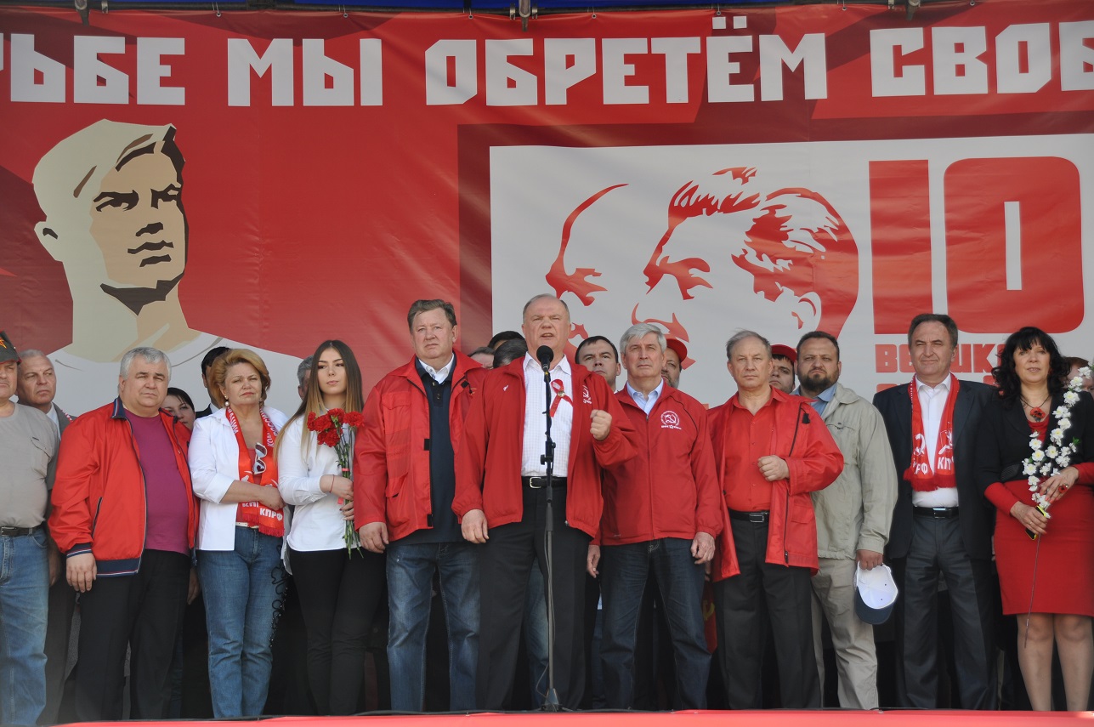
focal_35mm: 93
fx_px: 2823
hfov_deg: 21.9
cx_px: 547
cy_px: 364
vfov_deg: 14.7
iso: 200
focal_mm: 62
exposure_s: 1/160
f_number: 6.3
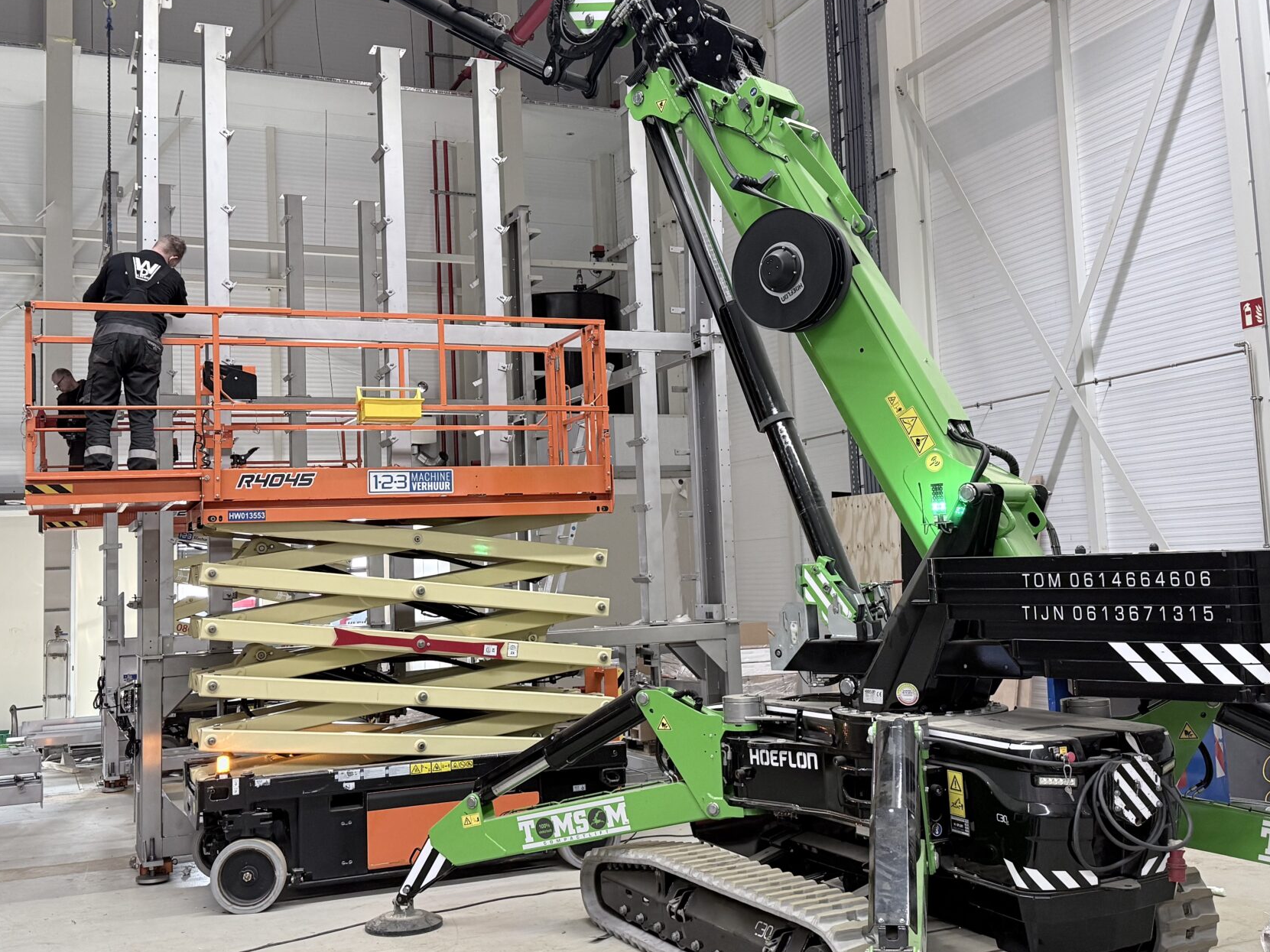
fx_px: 1357
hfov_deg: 50.1
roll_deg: +2.5
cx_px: 621
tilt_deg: +6.4
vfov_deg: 38.6
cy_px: 418
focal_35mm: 37
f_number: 1.78
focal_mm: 6.76
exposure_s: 1/61
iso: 200
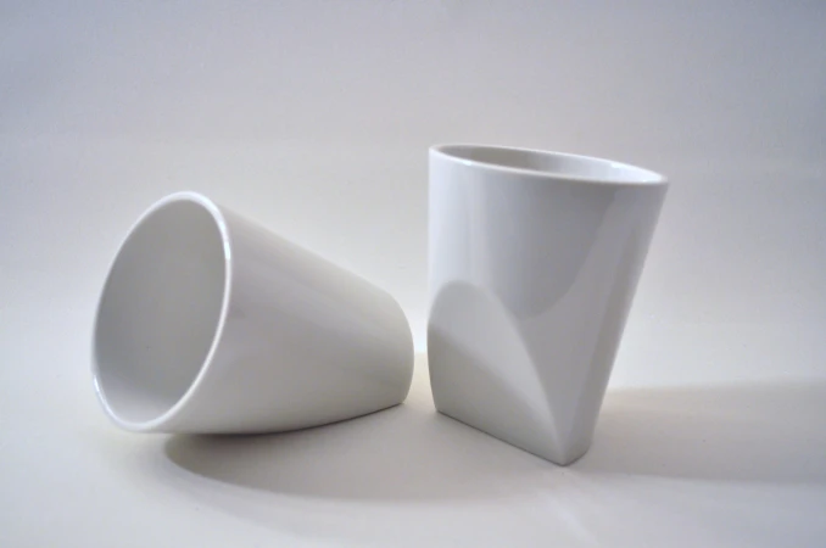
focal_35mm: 44
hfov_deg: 45.0
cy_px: 274
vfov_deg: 30.8
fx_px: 997
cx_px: 413
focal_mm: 29
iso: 400
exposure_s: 1/90
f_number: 4.5
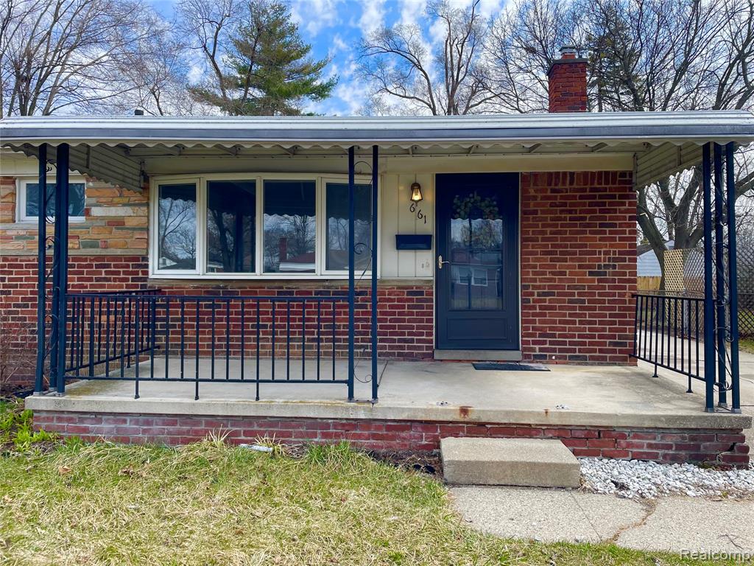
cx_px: 377
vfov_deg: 53.1
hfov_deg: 67.3
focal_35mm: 26
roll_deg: -0.5
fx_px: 566
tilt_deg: +2.1
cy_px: 283
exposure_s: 1/1261
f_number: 1.6
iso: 32
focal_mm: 4.2
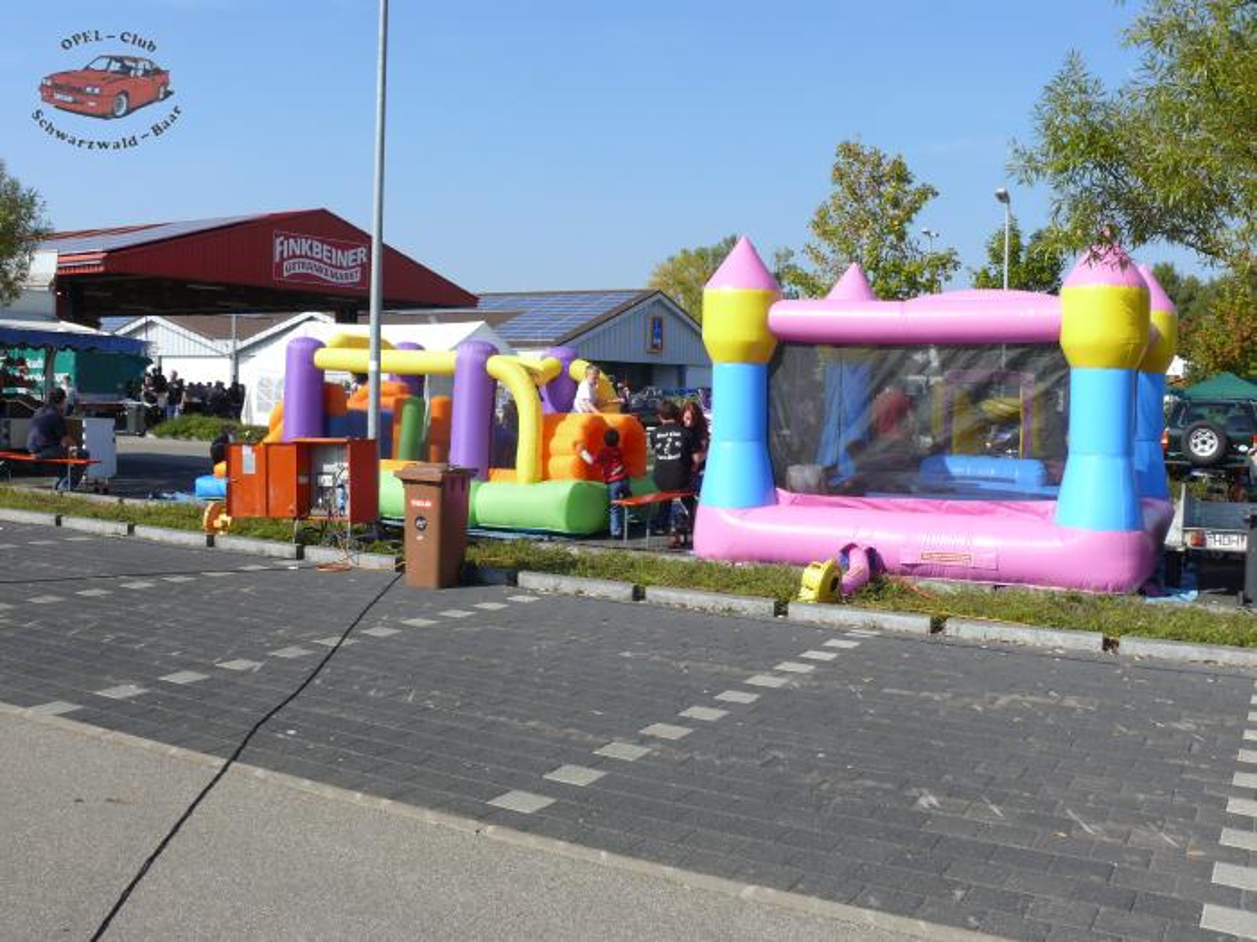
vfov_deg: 40.7
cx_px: 628
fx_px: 1271
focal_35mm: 35
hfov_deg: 52.6
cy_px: 471
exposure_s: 1/400
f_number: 5.6
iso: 100
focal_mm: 7.4
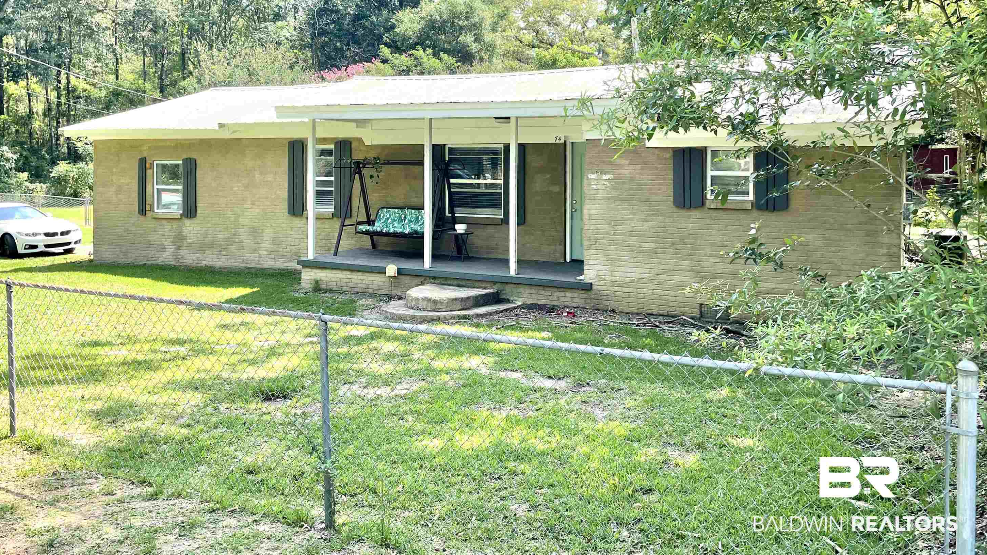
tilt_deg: -0.5
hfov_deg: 64.3
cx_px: 467
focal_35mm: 30
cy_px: 179
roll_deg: -1.3
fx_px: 785
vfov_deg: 38.4
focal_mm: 4.2
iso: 32
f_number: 1.6
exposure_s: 1/849
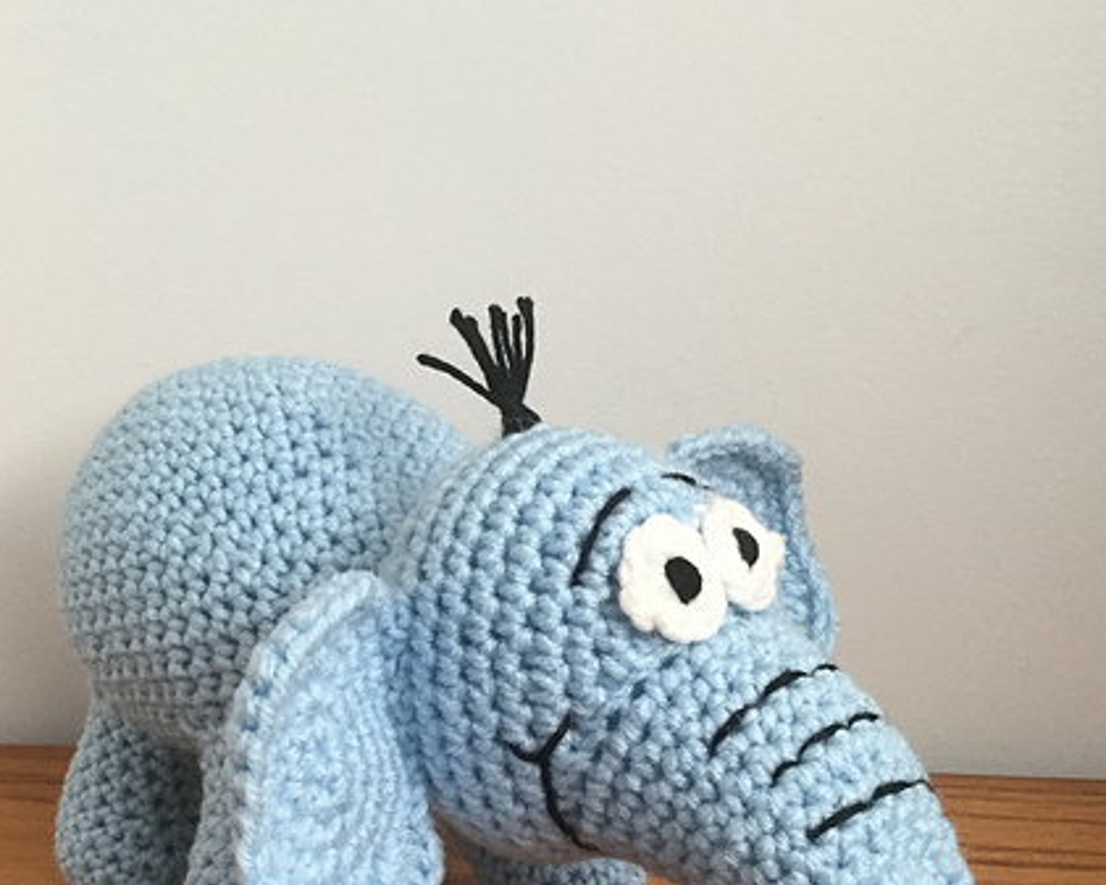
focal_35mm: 46
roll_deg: -0.8
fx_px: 1506
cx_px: 507
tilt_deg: -21.5
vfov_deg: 32.0
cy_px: 696
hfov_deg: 40.3
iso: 125
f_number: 2.4
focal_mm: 3.3
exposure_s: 1/30
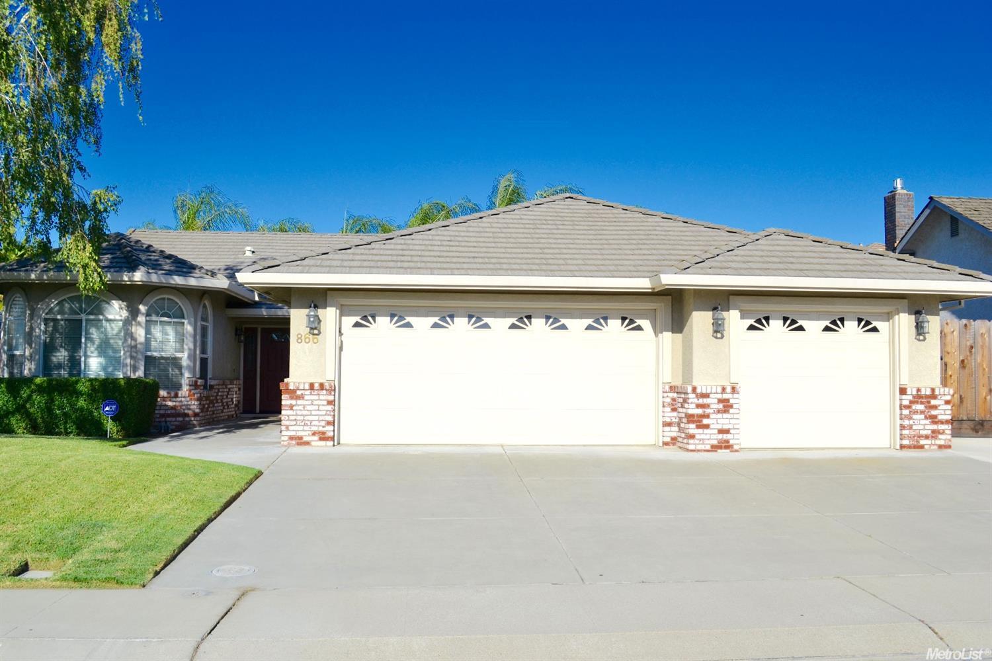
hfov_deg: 57.2
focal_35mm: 33
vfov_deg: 40.0
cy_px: 330
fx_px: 909
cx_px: 496
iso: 100
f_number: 9
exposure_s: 1/320
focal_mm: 22
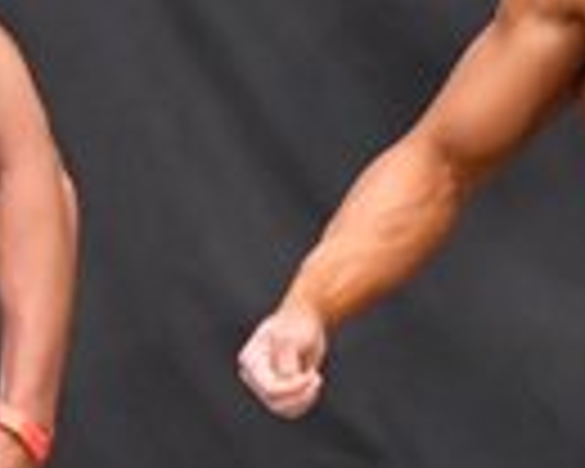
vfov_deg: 1.4
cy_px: 432
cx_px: 934
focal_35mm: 1130
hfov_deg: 1.7
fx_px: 19565
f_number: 5.6
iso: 6400
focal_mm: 135
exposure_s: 1/400
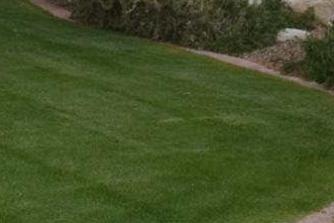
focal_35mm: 177
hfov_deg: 11.5
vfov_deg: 7.5
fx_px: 1643
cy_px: -176
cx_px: 331
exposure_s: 1/125
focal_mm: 18
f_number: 5.6
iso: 450
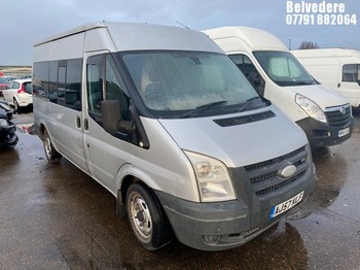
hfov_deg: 67.3
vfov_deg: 53.0
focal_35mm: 26
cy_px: 135
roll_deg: +2.2
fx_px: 270
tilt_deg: -11.5
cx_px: 180
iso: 64
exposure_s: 1/121
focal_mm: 4.25
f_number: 1.8
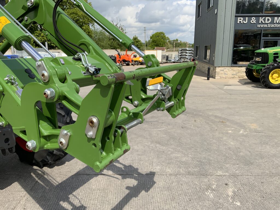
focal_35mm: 29
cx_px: 140
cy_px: 105
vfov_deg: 48.2
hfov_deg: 61.7
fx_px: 235
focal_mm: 3
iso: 16
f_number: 1.8
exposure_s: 1/1912
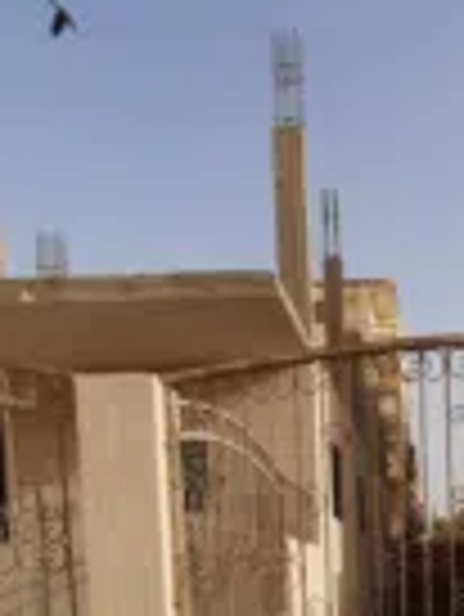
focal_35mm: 38
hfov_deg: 35.0
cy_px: 638
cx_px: 441
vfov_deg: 41.4
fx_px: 678
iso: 40
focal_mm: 1.74
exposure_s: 1/1565
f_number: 2.2
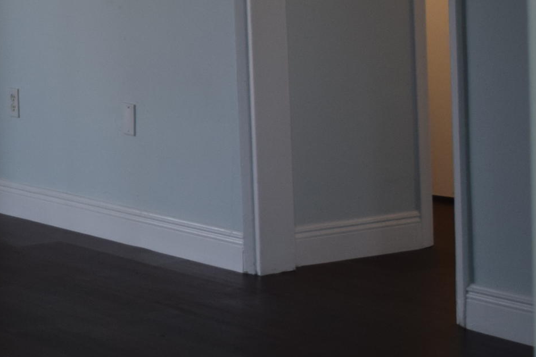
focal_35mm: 139
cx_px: -291
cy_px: 41
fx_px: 2063
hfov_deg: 13.8
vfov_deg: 9.9
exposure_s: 1/60
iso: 500
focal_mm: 29
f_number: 4.2
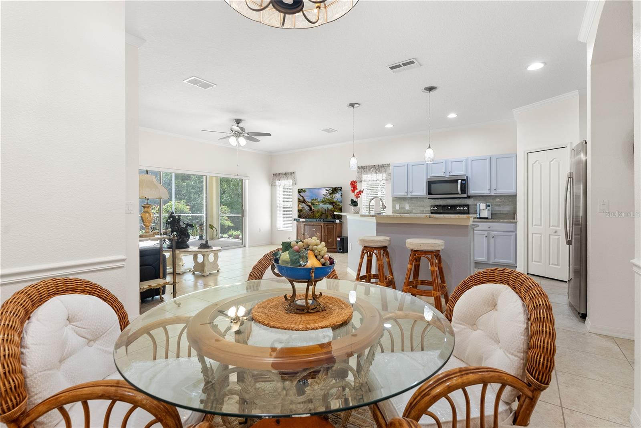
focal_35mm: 16
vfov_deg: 73.8
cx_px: 320
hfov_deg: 96.7
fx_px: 285
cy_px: 214
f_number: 8
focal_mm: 16
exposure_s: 1/20
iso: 1000
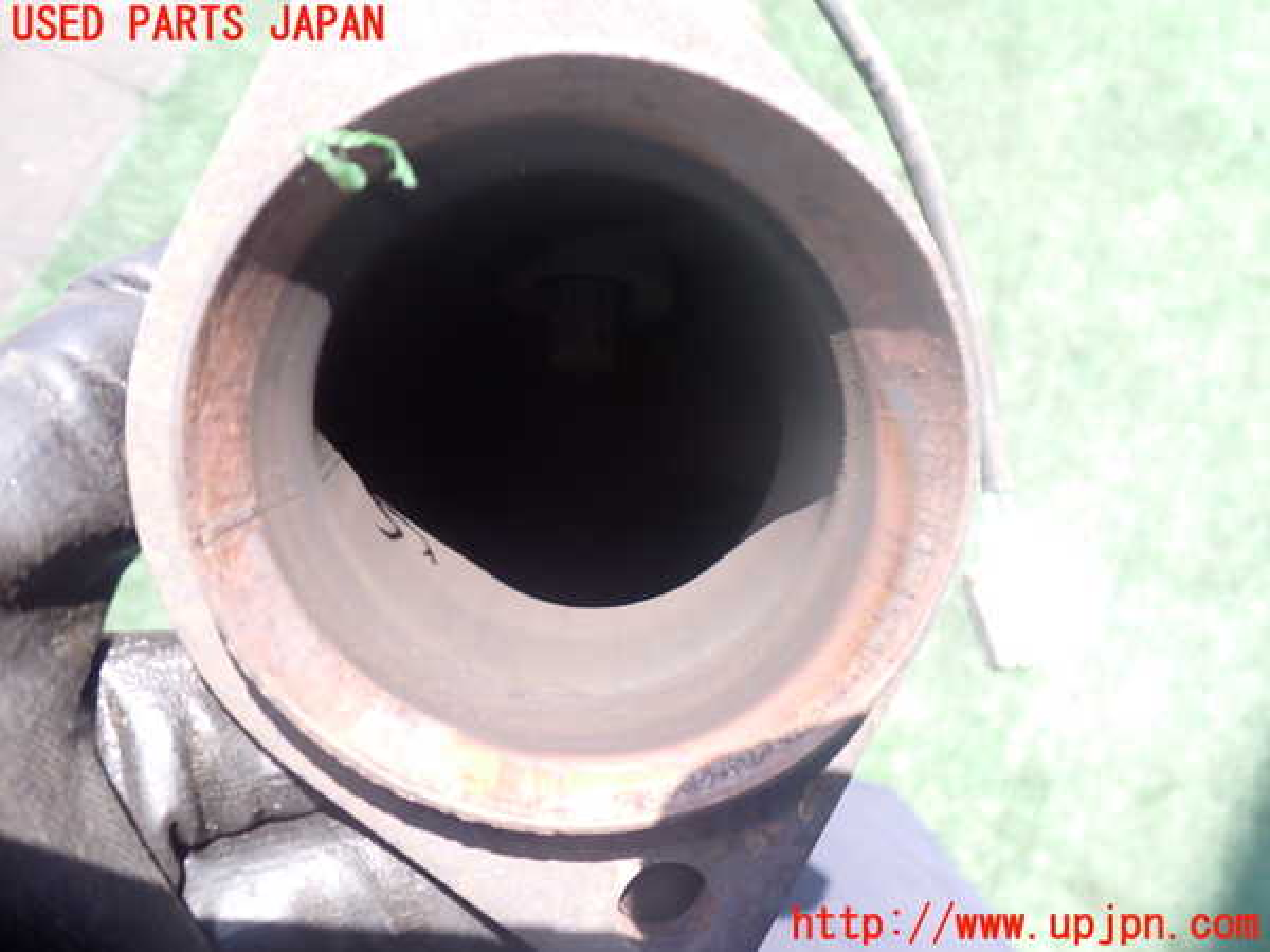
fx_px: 1101
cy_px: 476
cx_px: 635
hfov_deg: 60.0
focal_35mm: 30
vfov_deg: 46.8
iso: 100
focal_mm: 5.4
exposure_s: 1/30
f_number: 6.3
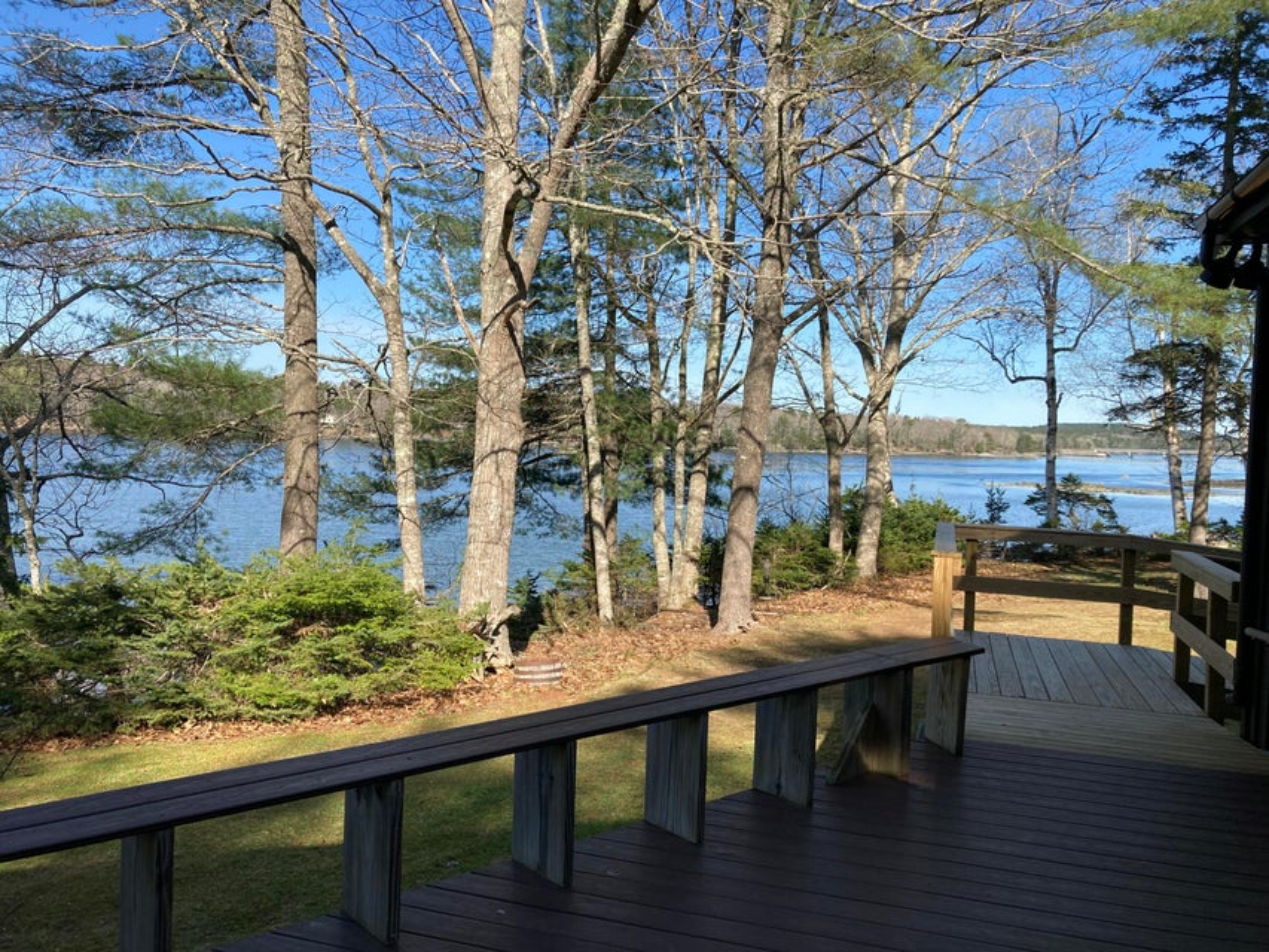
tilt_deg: -0.2
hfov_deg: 63.4
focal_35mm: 28
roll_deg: -2.1
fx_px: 1027
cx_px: 634
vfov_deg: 49.8
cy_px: 476
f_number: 1.8
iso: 20
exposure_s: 1/1350
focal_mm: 3.99
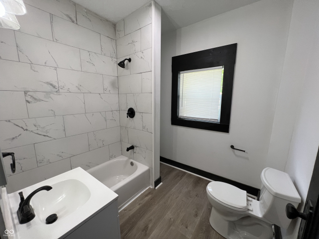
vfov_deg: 89.9
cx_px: 160
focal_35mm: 13
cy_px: 120
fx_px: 120
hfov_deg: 106.2
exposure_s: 1/120
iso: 125
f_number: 1.8
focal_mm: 1.57
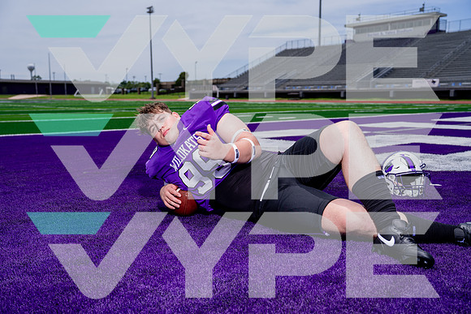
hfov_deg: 52.2
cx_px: 236
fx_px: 481
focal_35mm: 37
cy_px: 157
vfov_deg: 36.2
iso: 100
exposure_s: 1/1250
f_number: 4
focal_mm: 36
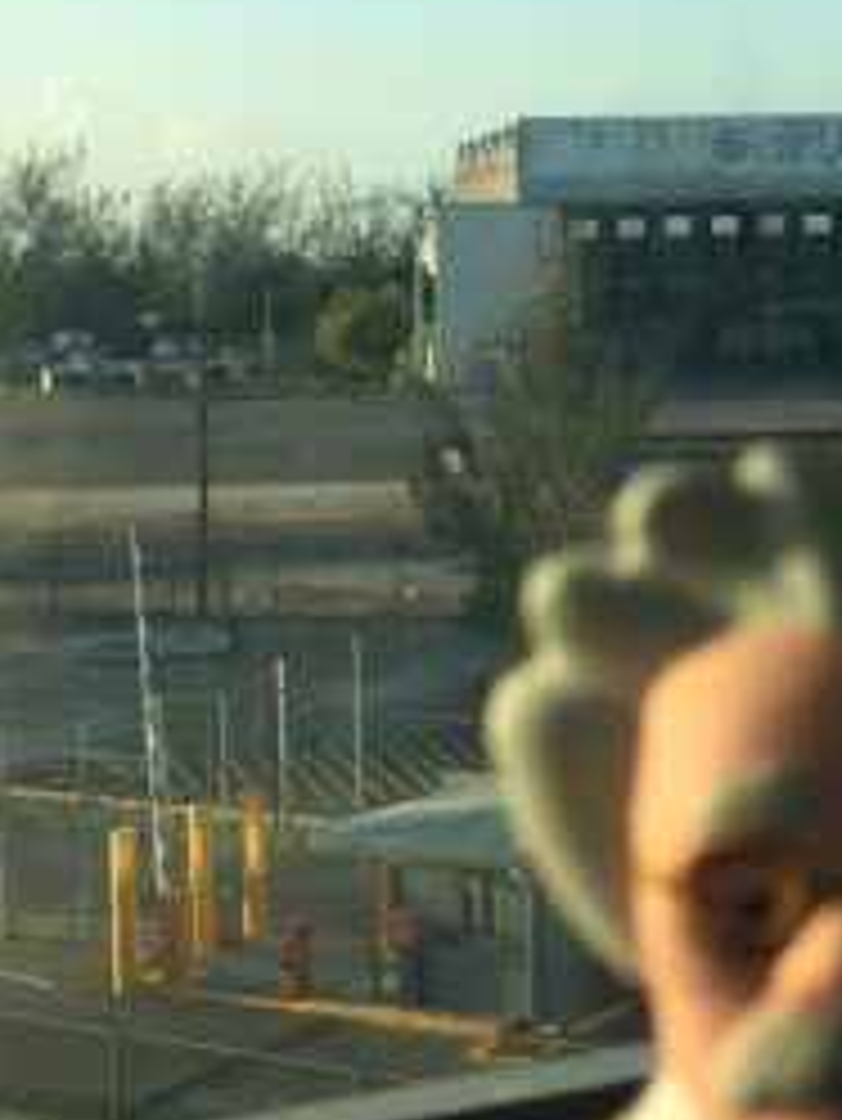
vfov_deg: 23.8
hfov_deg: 17.6
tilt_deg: -3.8
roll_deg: +1.5
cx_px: 822
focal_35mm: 82
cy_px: 439
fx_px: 2657
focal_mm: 4.15
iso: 32
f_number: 2.2
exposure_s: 1/341
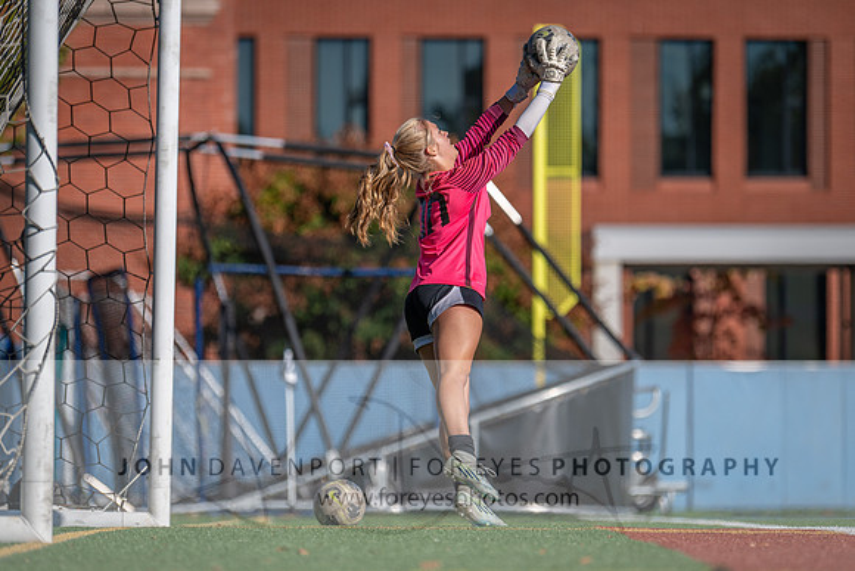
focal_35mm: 242
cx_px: 454
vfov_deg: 5.7
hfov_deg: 8.5
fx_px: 5754
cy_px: 328
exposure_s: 1/2000
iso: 100
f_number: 2.8
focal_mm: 175
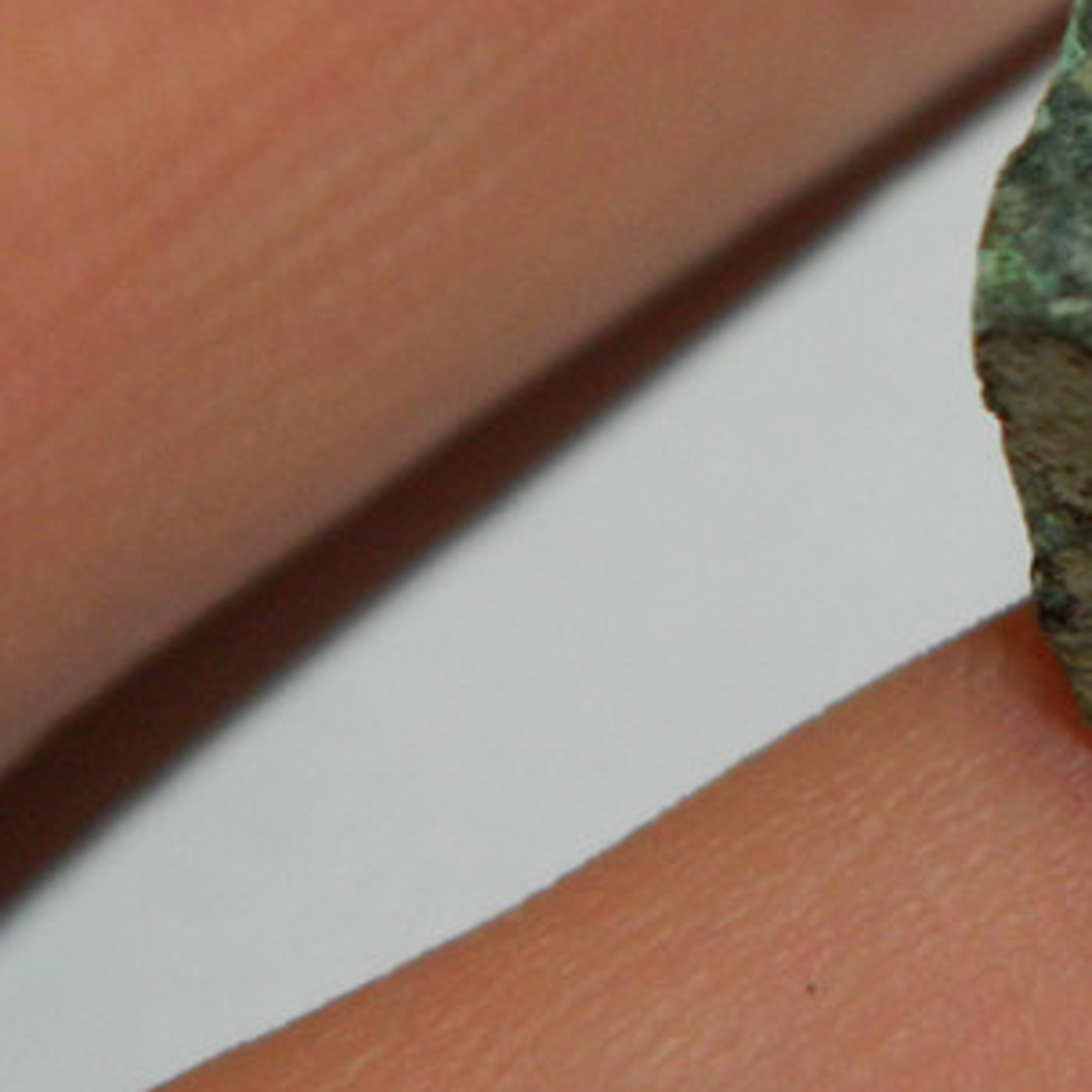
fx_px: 9351
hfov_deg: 6.6
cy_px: 315
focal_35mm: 262
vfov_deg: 6.7
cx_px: 1318
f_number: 11.9
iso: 200
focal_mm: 15.1
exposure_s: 1/50
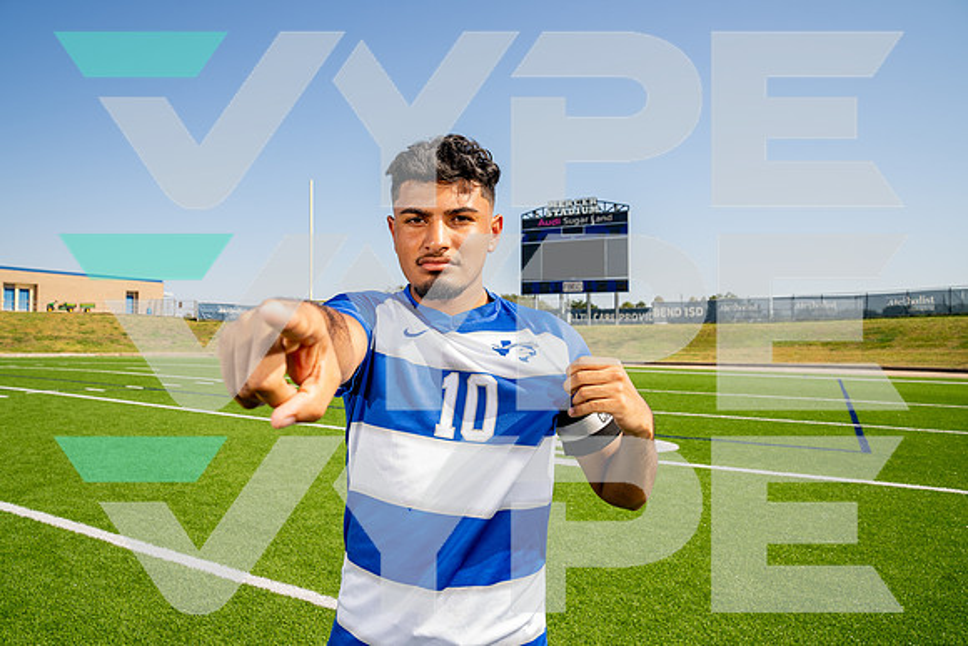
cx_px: 484
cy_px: 323
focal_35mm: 24
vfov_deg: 53.2
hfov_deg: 73.7
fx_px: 645
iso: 50
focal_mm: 24
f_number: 7.1
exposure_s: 1/125
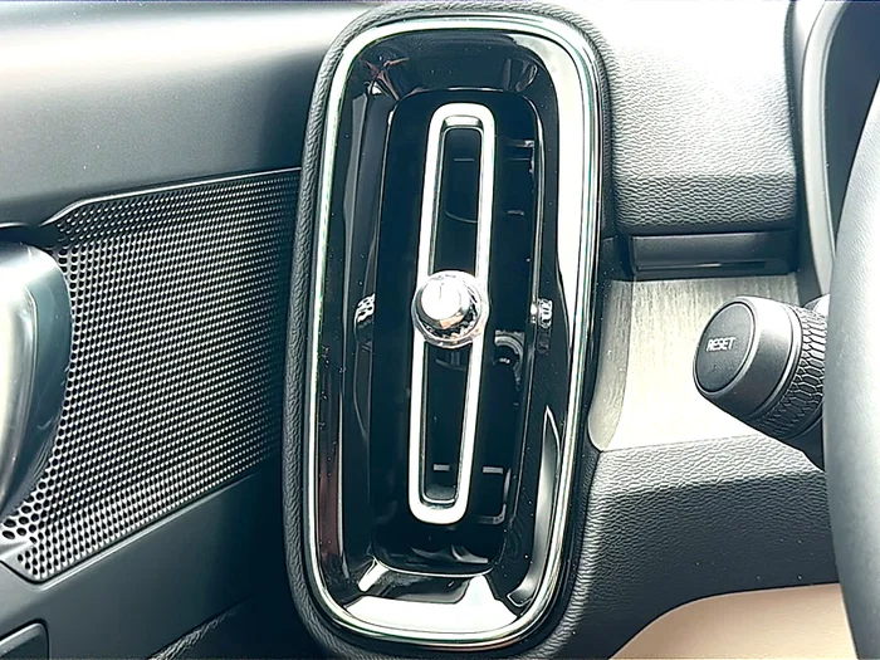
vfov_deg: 30.9
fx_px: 1195
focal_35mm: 47
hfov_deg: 40.4
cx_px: 440
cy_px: 330
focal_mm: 6.86
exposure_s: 1/141
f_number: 1.78
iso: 64
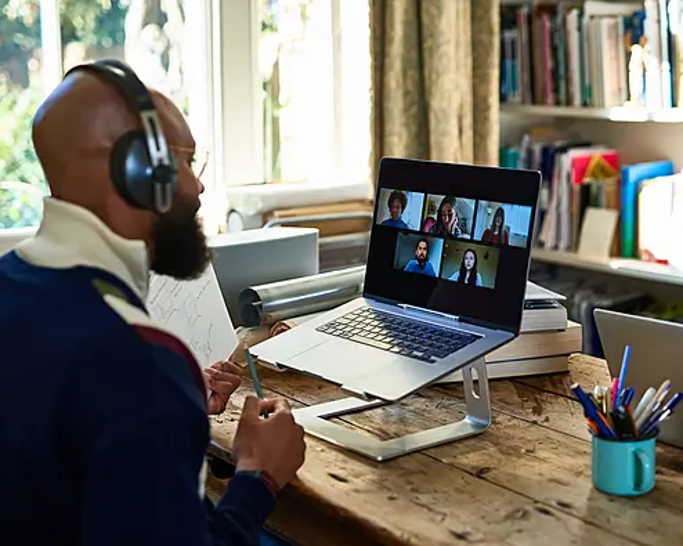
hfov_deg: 33.0
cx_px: 351
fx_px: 1152
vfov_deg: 26.7
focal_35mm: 57
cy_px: 271
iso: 320
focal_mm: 50
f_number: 2.2
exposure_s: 1/250
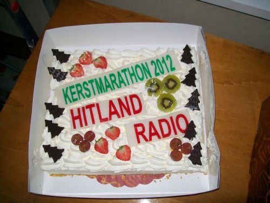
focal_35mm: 36
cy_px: 102
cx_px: 135
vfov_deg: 39.7
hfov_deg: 51.4
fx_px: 281
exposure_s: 1/60
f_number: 2.7
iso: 64
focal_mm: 6
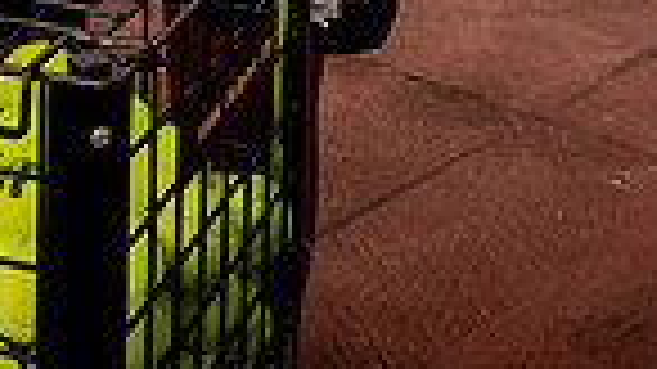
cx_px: 22
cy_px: -590
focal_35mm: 136
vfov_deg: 8.1
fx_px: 2368
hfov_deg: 15.5
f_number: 6.3
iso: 50
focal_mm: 42
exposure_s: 1/250
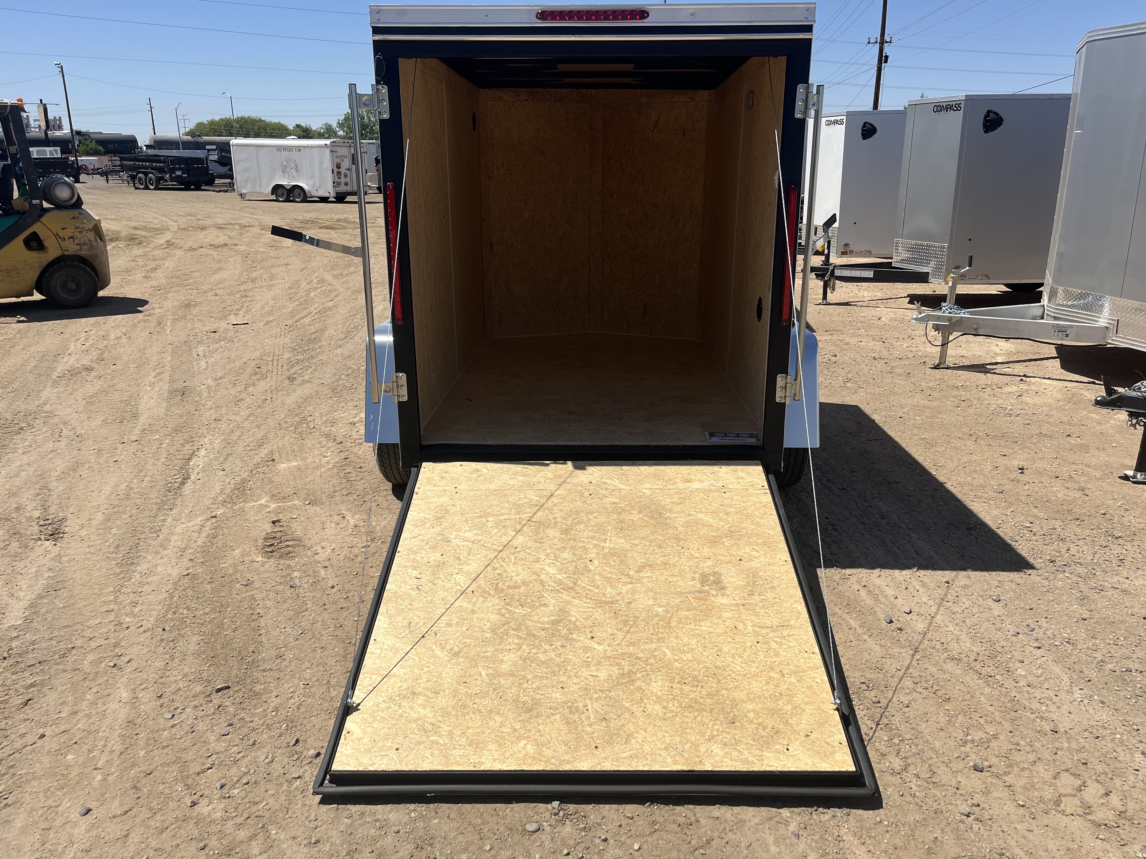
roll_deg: +0.1
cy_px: 430
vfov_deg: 53.1
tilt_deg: -18.5
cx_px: 573
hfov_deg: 67.3
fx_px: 861
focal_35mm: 26
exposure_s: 1/6897
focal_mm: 5.1
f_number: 1.6
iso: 50
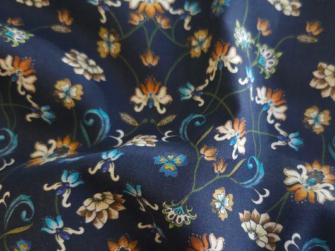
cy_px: 165
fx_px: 329
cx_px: 209
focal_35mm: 34
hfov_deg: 53.4
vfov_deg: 41.3
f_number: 1.8
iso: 250
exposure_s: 1/180
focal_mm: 5
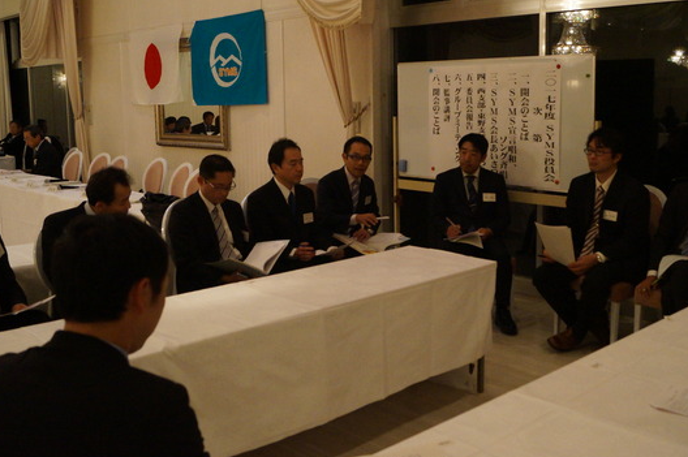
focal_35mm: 40
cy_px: 201
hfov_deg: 48.3
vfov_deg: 33.3
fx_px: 764
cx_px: 400
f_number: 4
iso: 2500
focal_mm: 22
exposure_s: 1/160
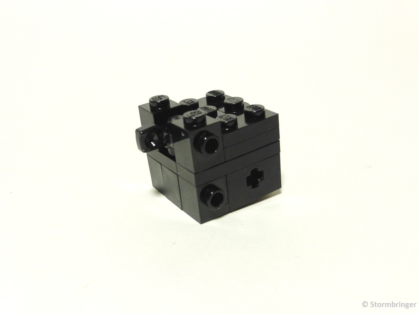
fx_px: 472
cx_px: 210
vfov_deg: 36.8
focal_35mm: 39
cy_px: 157
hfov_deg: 47.9
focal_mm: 6.9
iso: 400
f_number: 5
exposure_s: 1/60
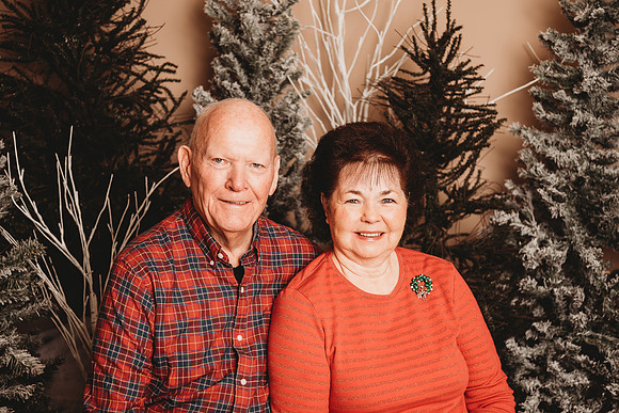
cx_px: 310
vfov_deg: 20.9
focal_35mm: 65
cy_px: 206
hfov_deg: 31.0
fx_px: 1118
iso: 100
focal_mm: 65
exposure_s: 1/160
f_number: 4
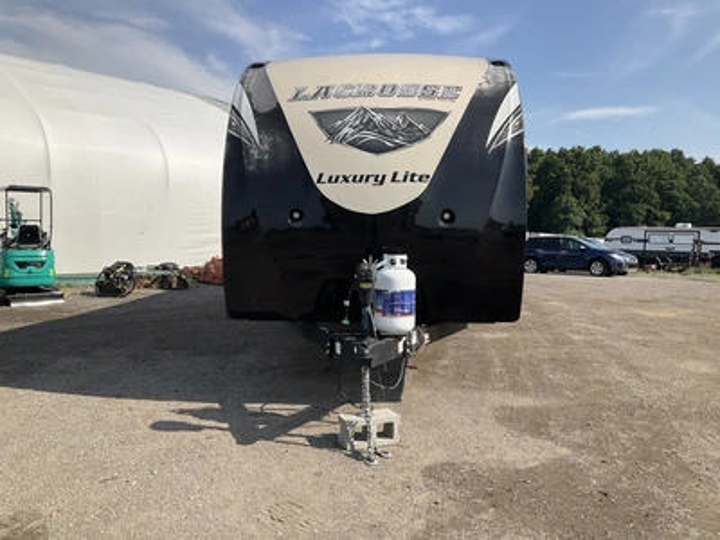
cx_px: 360
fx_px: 603
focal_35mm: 29
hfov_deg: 61.7
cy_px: 270
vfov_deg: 48.2
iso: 25
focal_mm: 3
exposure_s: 1/2058
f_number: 1.8
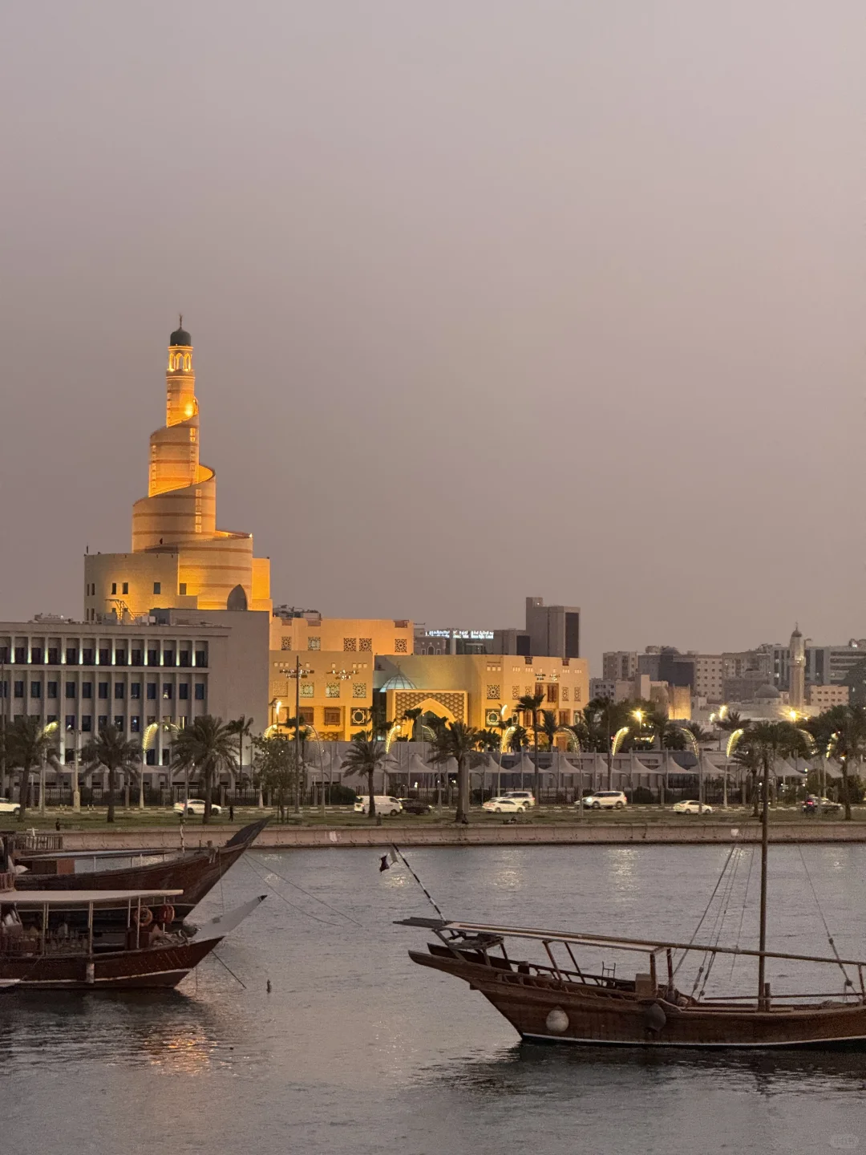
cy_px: 578
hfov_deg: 12.3
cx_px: 433
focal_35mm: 120
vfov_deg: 16.4
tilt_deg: +2.7
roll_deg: -0.1
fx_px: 4003
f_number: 2.8
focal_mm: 15.66
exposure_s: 1/57
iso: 640
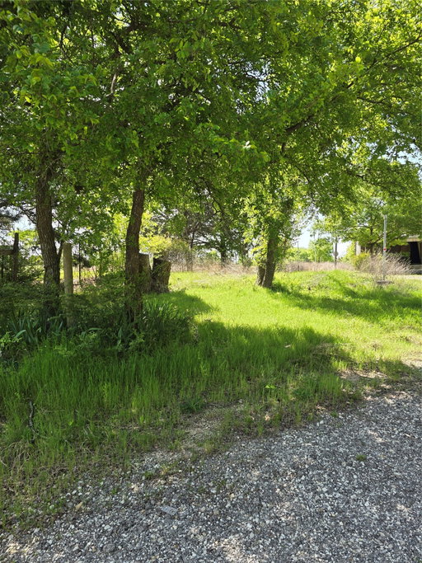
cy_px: 282
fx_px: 374
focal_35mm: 23
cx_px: 211
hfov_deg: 58.9
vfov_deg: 73.9
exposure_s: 1/180
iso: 12
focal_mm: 6.3
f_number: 1.7
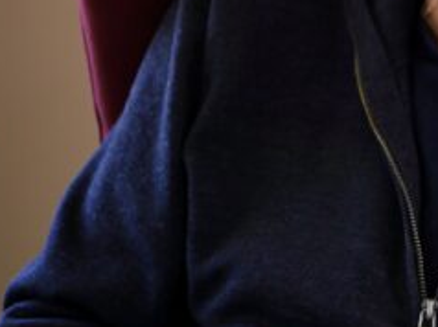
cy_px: -28
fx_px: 1277
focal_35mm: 101
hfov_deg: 18.8
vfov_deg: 14.3
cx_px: 469
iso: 200
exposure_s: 1/125
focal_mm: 20
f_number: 1.7
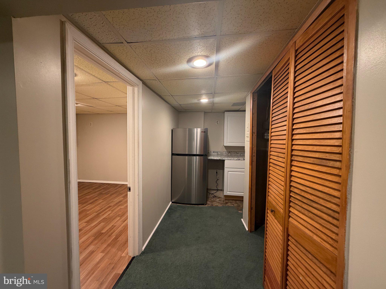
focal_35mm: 14
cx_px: 193
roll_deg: -0.7
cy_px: 144
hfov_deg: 102.1
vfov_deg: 85.7
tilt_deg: -2.3
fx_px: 156
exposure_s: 1/60
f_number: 2.2
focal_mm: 2.22
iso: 250
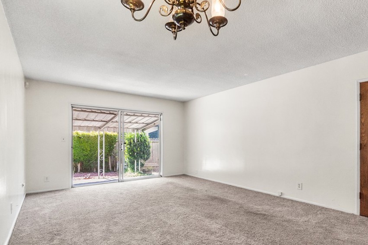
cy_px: 139
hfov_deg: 89.2
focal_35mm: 18
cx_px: 214
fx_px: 184
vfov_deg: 67.1
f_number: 7.1
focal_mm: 10
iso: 320
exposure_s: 1/60
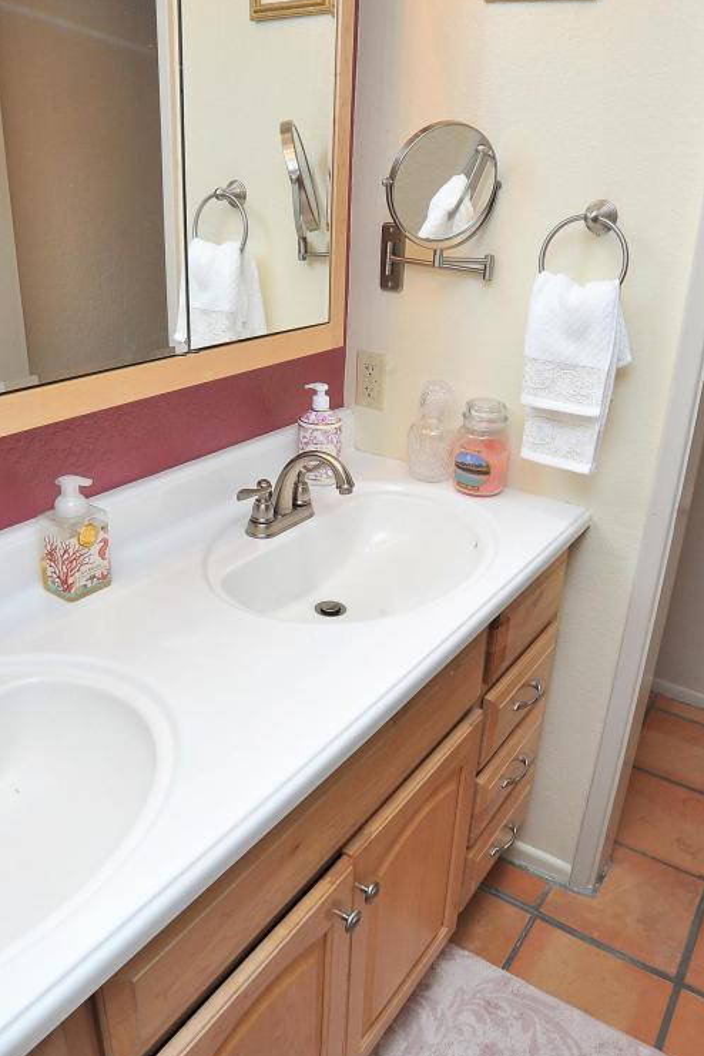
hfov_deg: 46.4
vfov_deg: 65.5
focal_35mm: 28
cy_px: 517
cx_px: 365
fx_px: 821
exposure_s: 1/30
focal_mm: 18
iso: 1000
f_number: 14
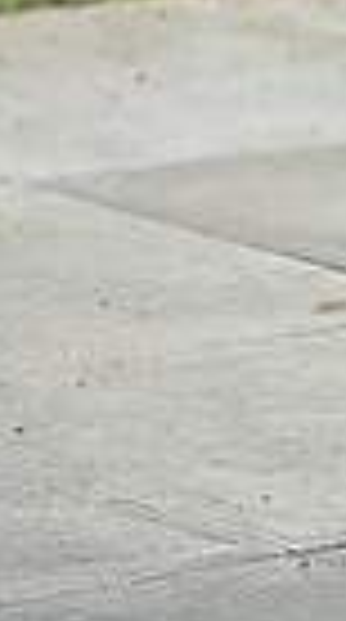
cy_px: -110
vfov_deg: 2.9
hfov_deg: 1.6
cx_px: 1110
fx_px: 12308
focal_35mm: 750
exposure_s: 1/1000
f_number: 4.5
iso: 360
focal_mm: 170
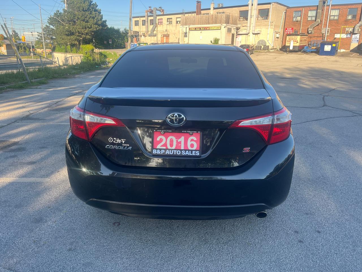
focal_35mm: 26
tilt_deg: -17.9
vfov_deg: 53.1
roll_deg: -1.7
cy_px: 136
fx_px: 272
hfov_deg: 67.3
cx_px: 181
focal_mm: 5.1
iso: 50
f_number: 1.6
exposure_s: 1/510
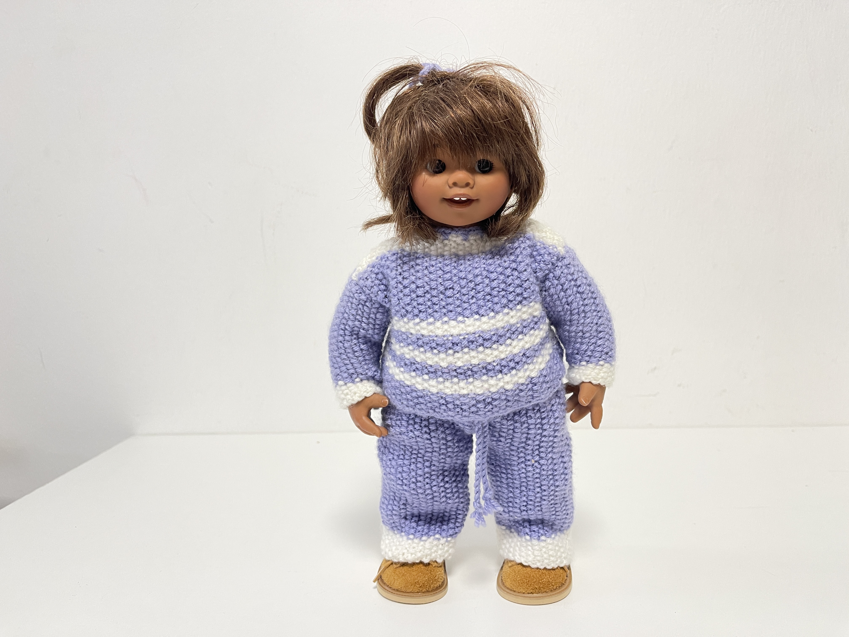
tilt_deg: -7.9
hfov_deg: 69.4
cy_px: 318
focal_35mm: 25
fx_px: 613
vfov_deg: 54.9
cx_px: 424
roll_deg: +1.6
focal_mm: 5.1
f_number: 1.6
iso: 125
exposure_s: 1/50
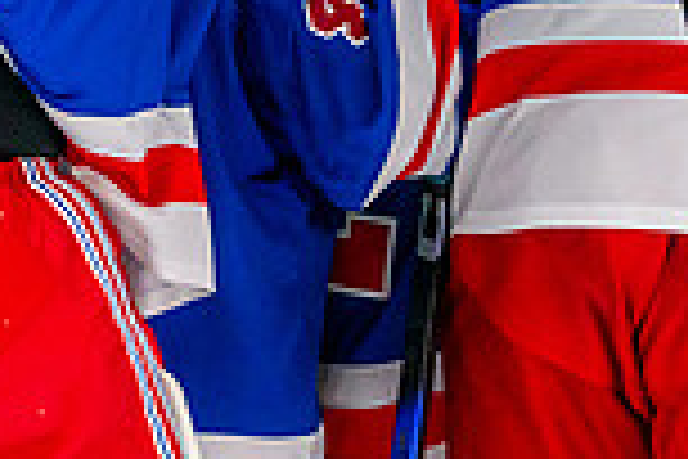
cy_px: -358
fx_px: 5064
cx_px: 306
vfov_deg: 5.1
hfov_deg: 7.8
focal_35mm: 265
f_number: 2.8
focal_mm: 70
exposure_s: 1/1250
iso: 3200
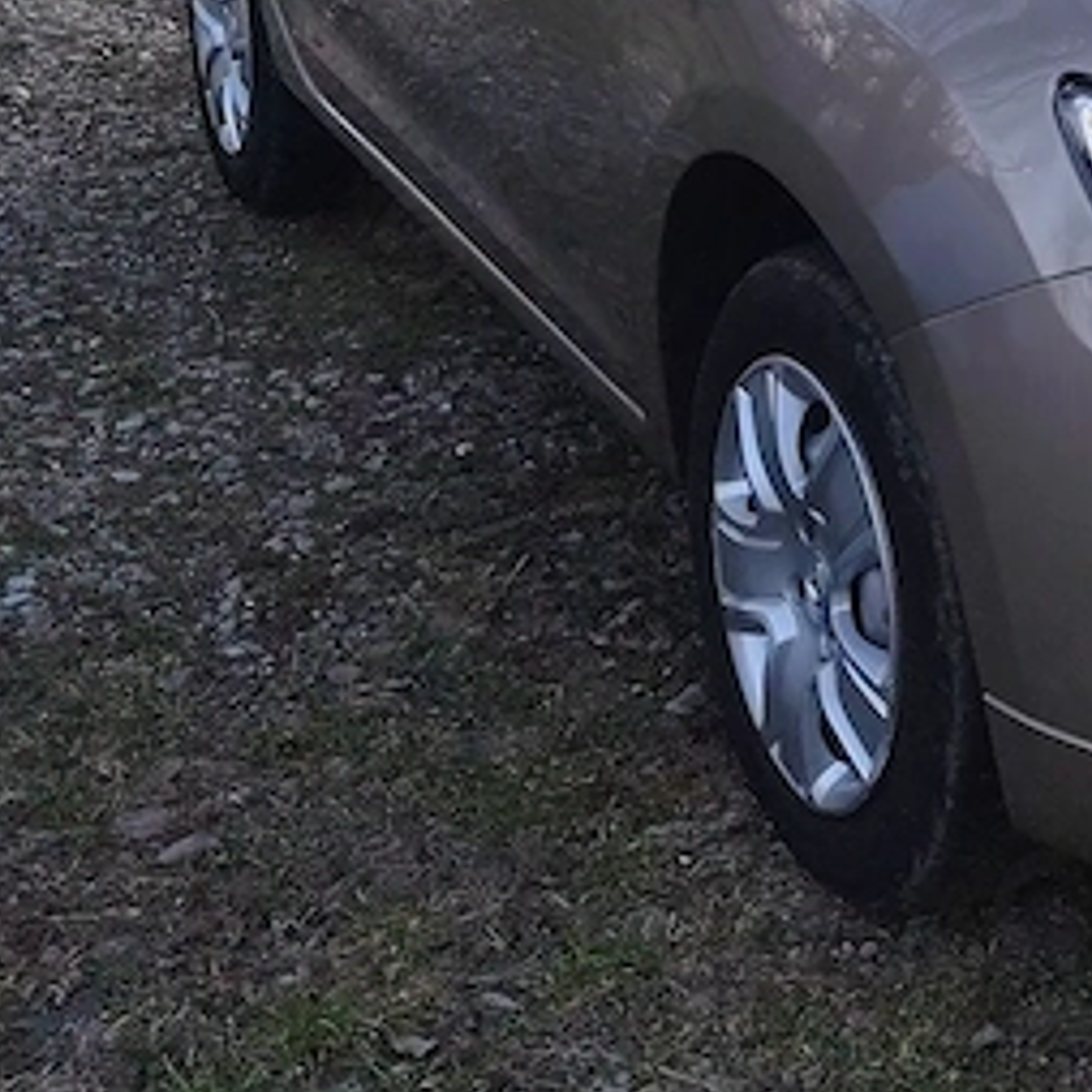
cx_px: 1191
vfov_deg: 21.3
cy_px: 176
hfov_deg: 20.7
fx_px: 2855
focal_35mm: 80
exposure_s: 1/100
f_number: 1.65
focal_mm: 6.19
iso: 162
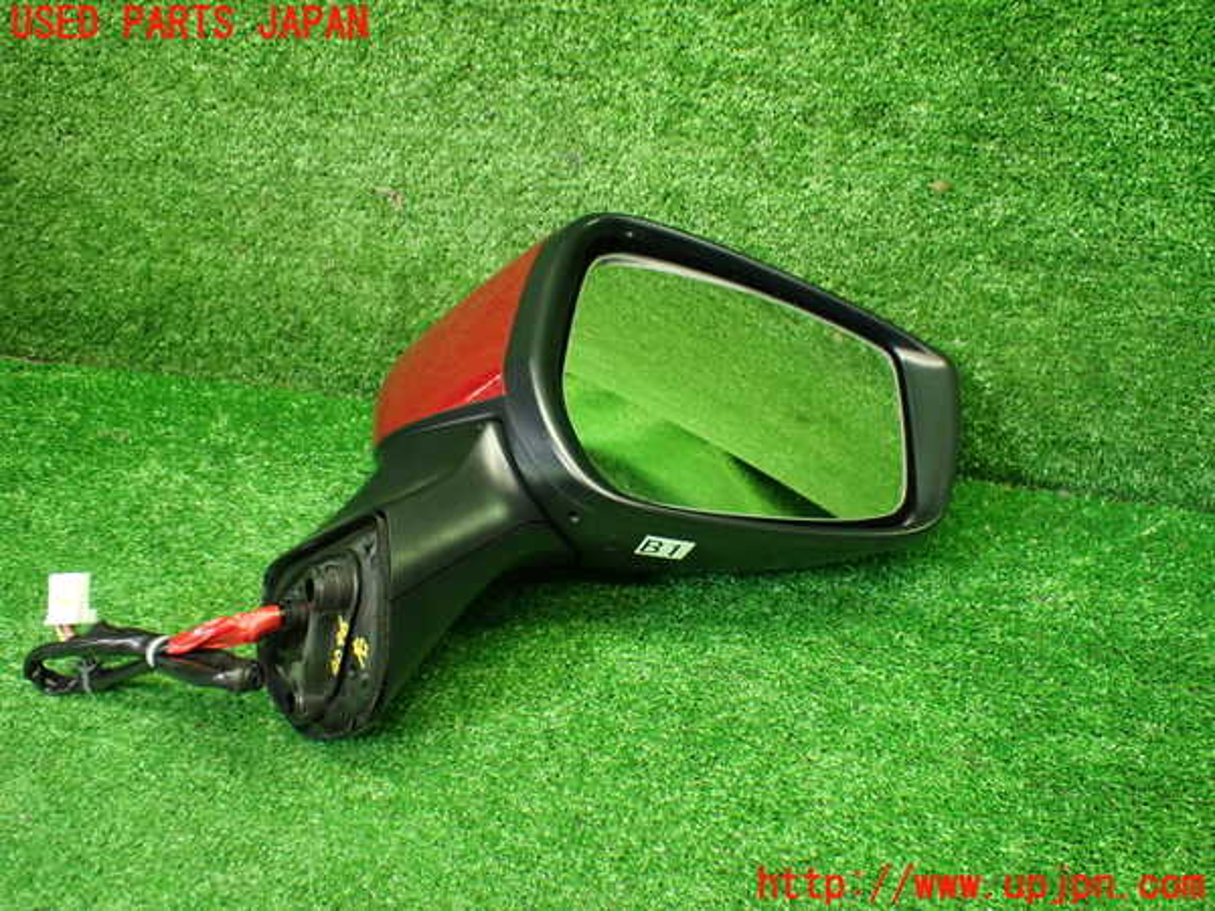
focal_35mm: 30
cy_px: 456
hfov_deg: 60.0
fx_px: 1053
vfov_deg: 46.8
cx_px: 608
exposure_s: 1/100
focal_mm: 5.4
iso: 800
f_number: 2.3
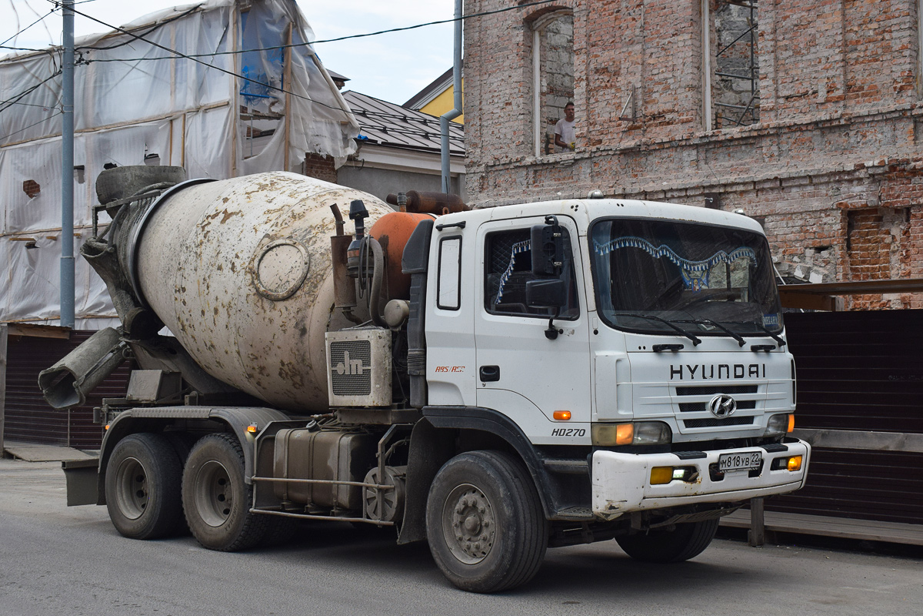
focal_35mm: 45
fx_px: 1154
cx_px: 462
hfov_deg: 43.6
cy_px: 308
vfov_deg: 29.9
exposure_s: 1/640
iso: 400
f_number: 6.3
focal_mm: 30
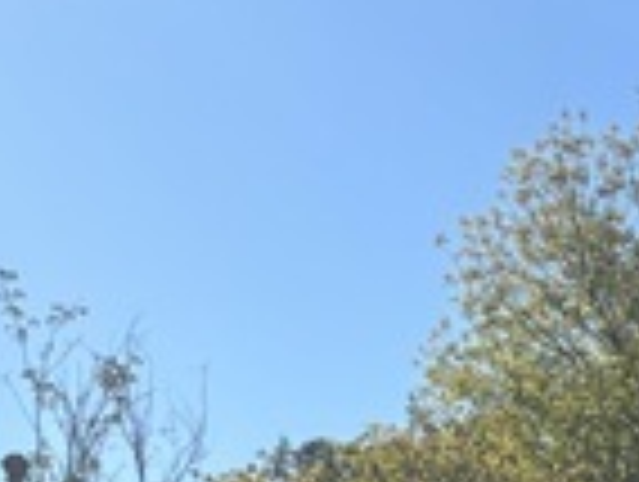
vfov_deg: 11.1
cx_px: 632
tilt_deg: -1.0
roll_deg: -1.5
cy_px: 950
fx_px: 2256
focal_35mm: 122
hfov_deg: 15.8
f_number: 1.6
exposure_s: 1/3650
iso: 50
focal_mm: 5.96
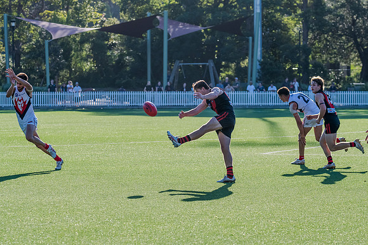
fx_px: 1768
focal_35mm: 173
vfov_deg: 7.9
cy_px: 122
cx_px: 184
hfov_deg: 11.9
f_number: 7.1
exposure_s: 1/1600
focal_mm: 170
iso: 800
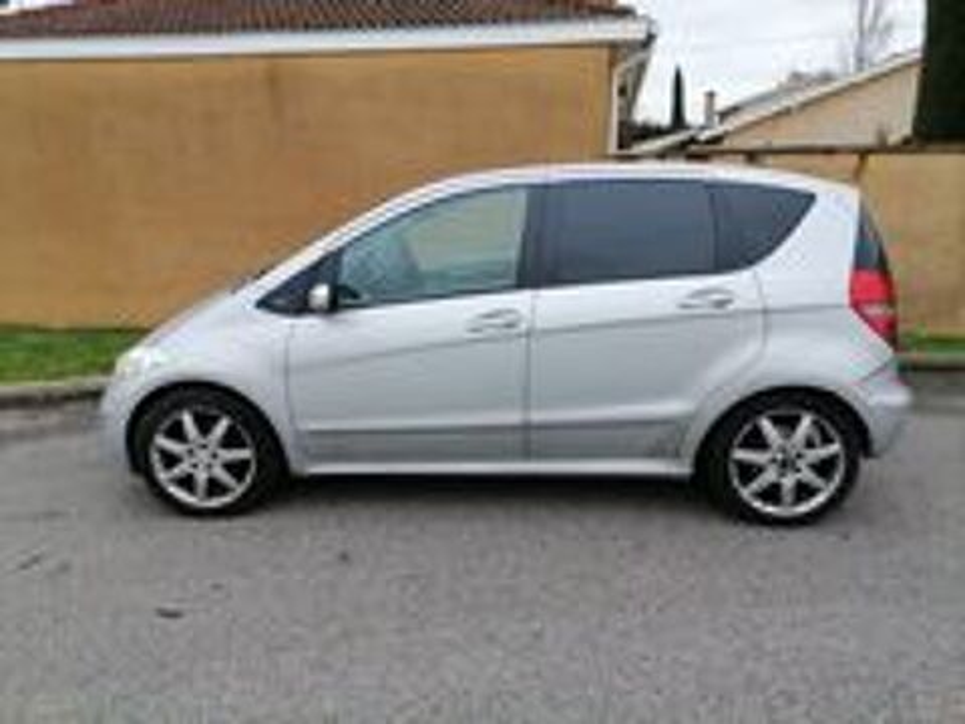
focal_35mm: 27
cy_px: 362
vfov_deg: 51.4
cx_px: 482
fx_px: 753
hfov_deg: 65.3
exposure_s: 1/100
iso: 160
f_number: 1.8
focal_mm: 5.4
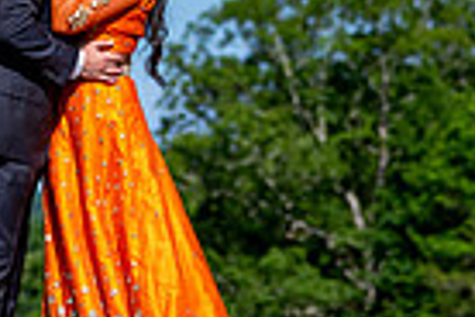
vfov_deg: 4.3
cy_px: -219
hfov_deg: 6.5
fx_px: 4182
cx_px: 234
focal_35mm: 317
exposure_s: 1/8000
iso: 250
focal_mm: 70
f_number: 2.8
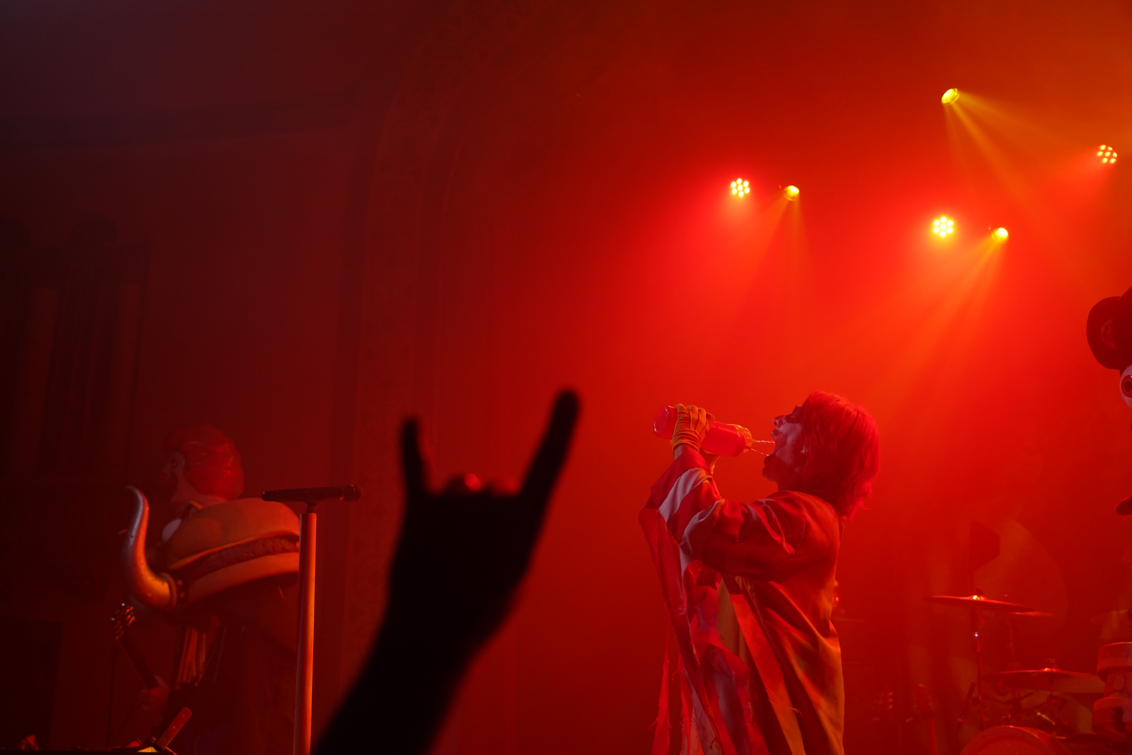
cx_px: 566
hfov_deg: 45.4
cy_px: 378
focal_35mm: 43
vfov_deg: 31.2
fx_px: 1352
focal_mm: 43
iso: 2000
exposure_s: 1/160
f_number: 4
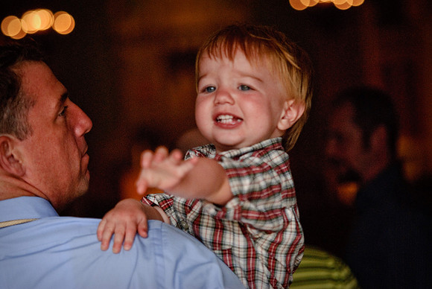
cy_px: 144
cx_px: 216
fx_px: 1658
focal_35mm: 138
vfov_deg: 10.0
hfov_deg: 14.8
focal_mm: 92
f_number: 2.8
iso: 800
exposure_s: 1/640
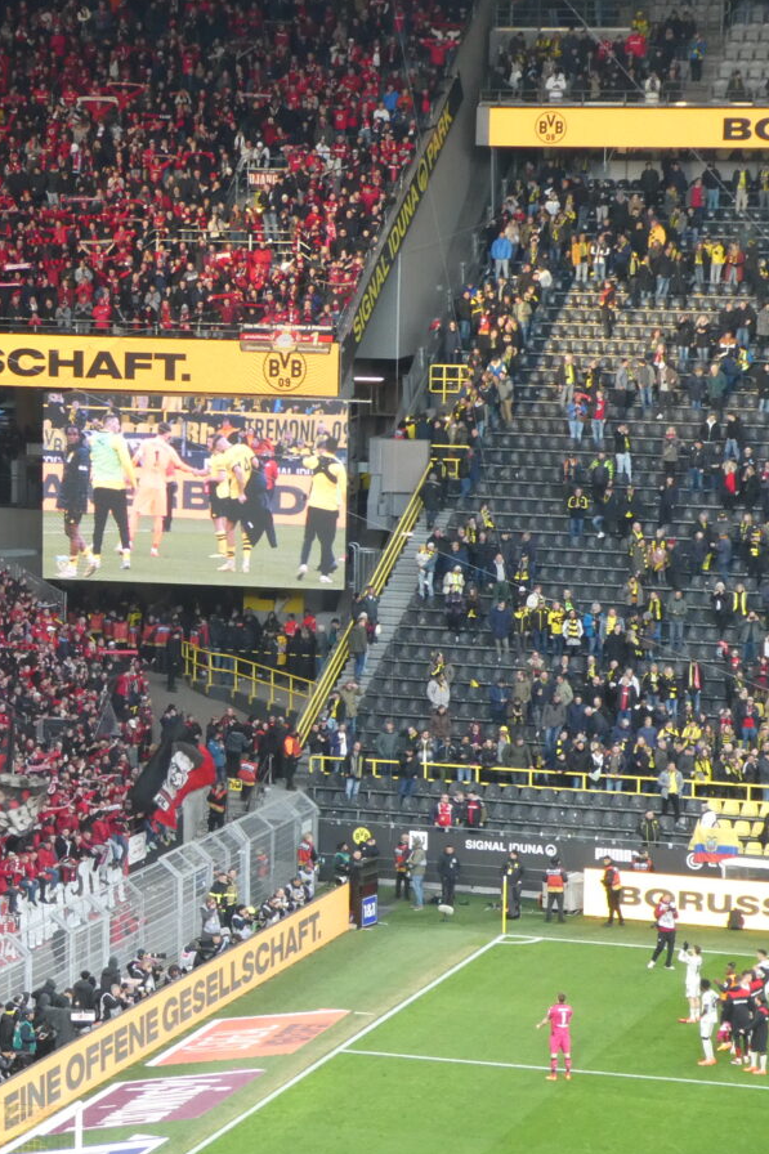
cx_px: -35
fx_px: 4167
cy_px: 695
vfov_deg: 15.8
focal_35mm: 130
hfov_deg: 10.4
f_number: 4.5
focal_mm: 12.5
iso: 320
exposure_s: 1/80
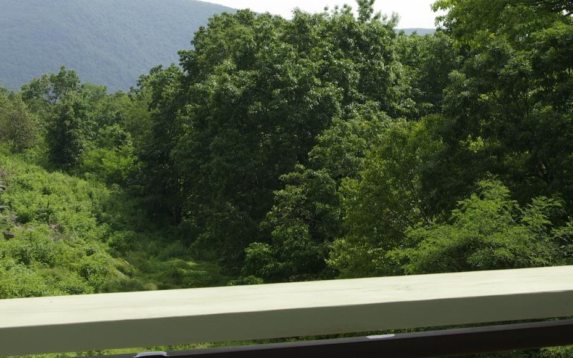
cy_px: 42
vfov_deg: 15.4
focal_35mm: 84
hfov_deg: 24.6
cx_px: 329
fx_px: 1312
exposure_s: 1/125
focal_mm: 28
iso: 100
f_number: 11
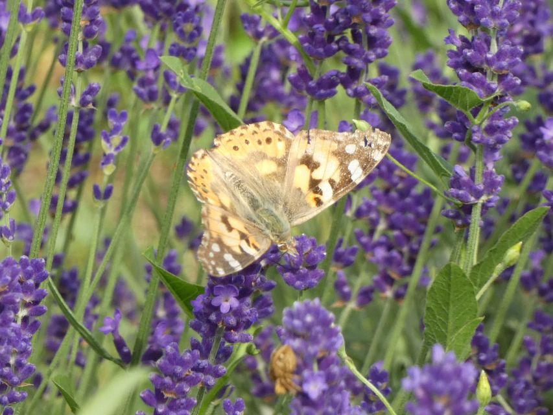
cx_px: 276
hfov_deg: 5.0
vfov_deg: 3.7
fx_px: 6391
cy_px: 208
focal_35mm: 400
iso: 160
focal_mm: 71.7
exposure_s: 1/80
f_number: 5.6
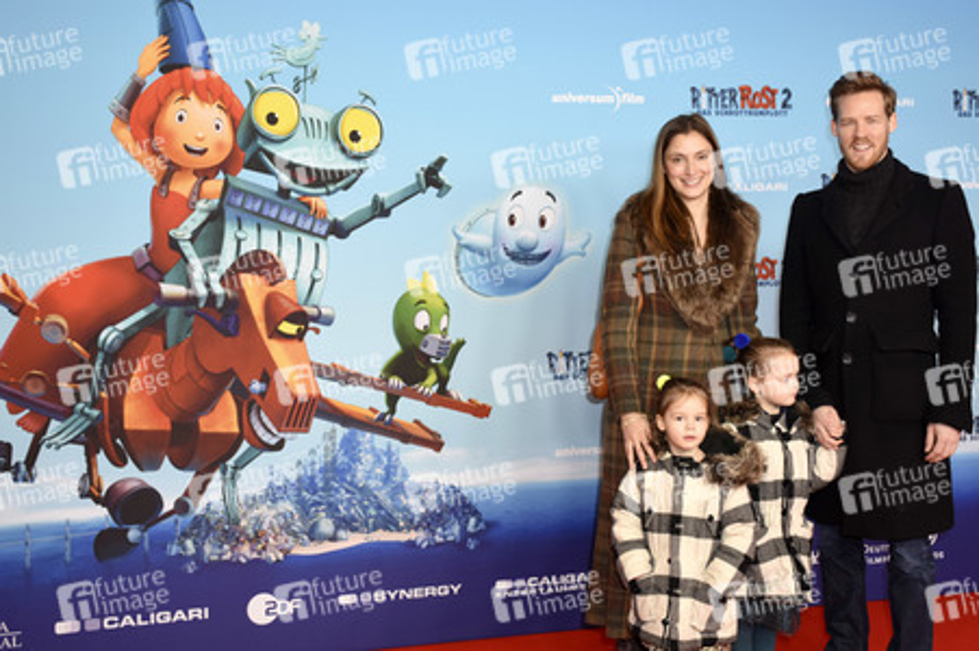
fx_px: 1060
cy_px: 326
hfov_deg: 49.6
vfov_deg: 34.2
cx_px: 490
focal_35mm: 39
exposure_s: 1/160
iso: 640
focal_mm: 26
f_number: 4.5
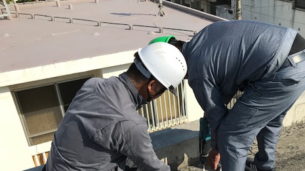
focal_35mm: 42
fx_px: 339
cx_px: 207
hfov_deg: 47.5
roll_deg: +2.6
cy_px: 130
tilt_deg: -28.7
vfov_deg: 27.9
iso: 20
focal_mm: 3.99
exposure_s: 1/2660
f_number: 1.8
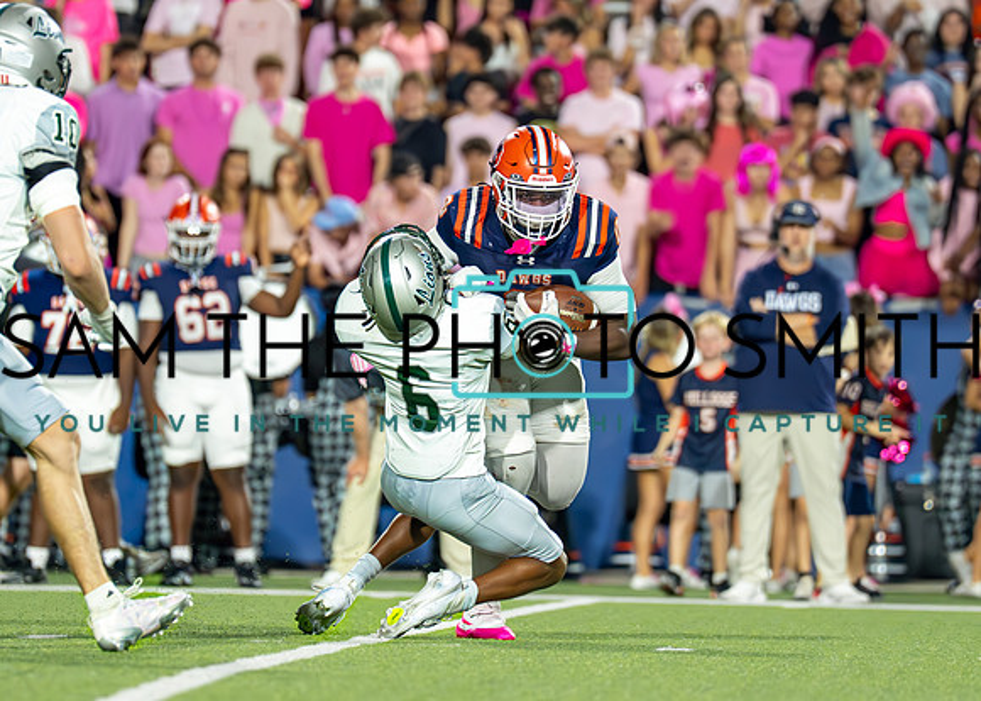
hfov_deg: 4.7
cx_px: 493
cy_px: 270
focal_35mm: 425
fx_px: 11850
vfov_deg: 3.4
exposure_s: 1/1600
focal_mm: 200
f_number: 2.8
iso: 3200
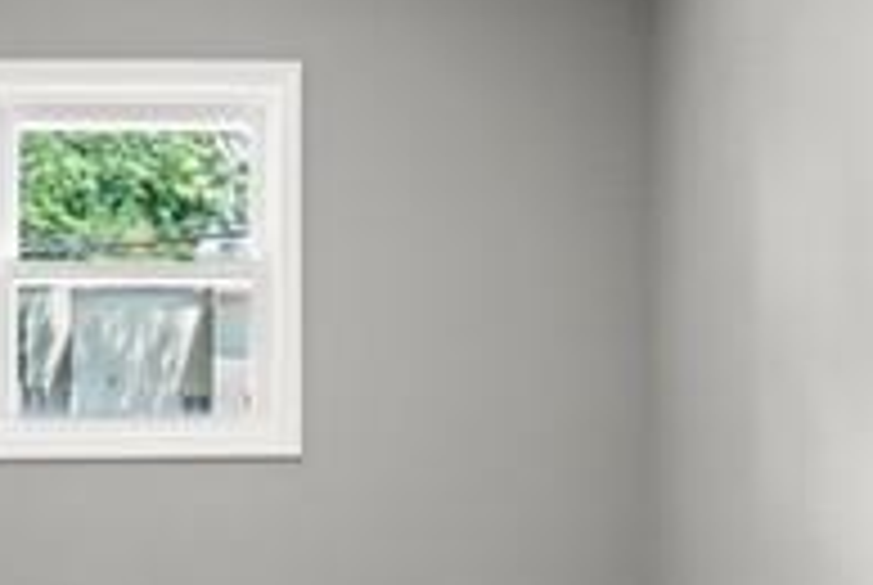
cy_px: 351
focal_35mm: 56
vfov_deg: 24.2
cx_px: 266
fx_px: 1360
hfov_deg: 35.1
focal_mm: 17
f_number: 2.8
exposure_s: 1/10
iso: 160
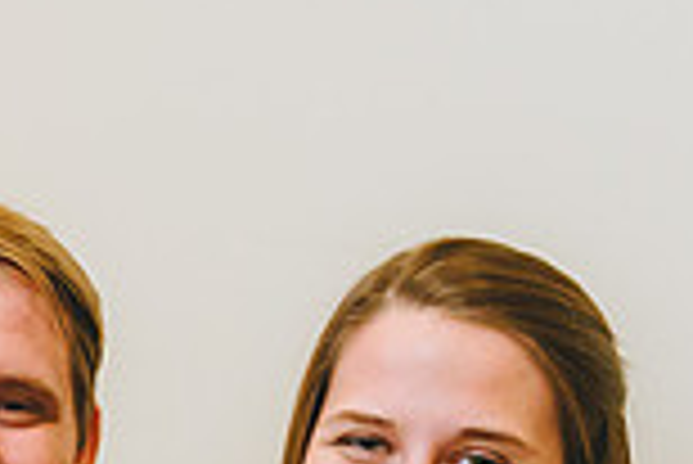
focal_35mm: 133
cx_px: -76
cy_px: 680
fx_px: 2563
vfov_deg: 10.0
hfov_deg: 15.0
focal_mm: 32
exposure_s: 1/160
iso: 3200
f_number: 4
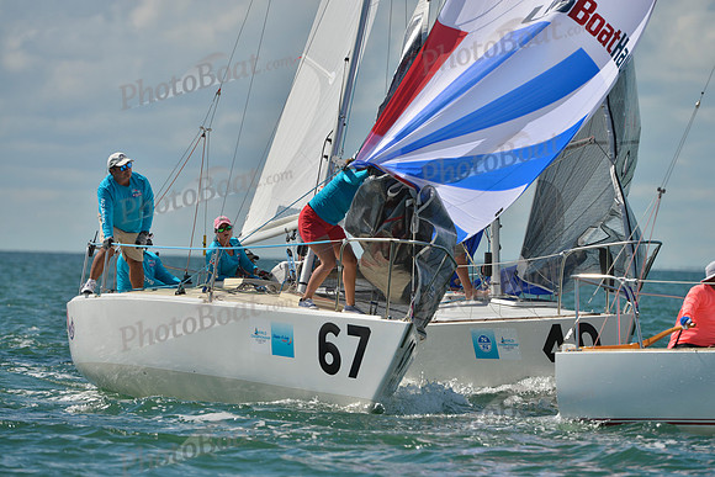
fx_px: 7946
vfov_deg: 3.4
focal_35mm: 400
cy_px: 238
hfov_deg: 5.2
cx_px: 358
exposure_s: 1/1250
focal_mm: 400
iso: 200
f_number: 7.1
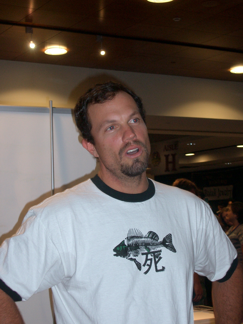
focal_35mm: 74
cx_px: 122
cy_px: 162
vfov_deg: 26.3
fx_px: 693
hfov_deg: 19.9
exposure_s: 1/40
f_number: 3.9
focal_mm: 12.2
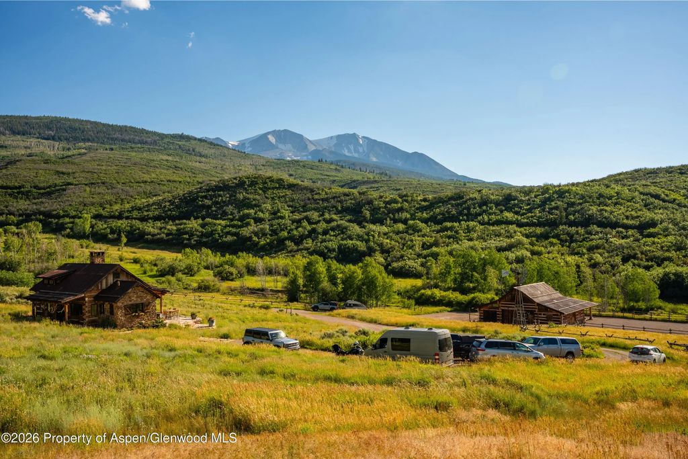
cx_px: 344
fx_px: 644
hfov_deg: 56.2
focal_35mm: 34
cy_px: 230
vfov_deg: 39.2
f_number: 11
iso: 400
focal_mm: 33.7
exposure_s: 1/8000
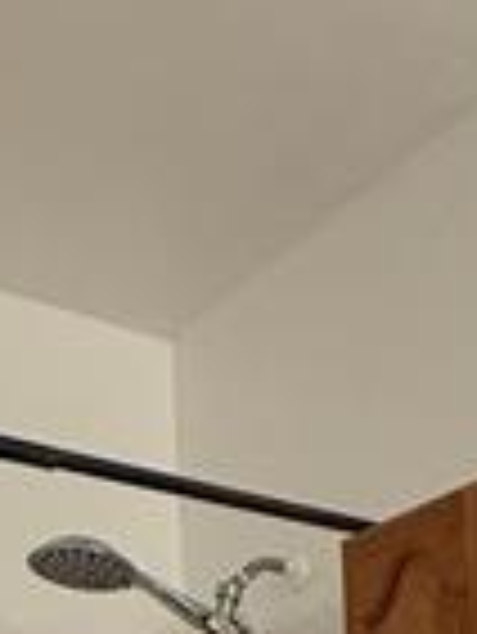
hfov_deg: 18.3
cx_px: 598
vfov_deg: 19.4
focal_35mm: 76
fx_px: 1394
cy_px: 1138
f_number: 2.2
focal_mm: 2.22
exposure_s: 1/120
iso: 320
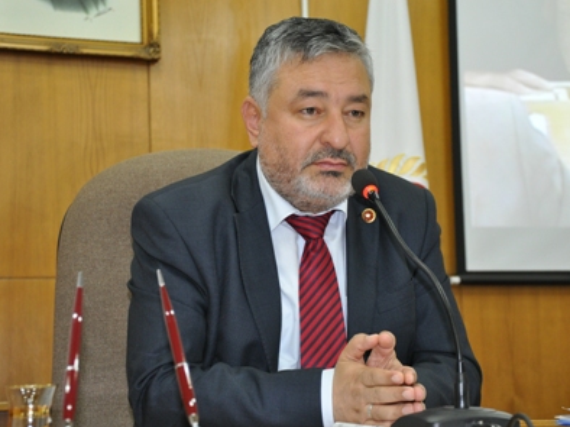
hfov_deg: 23.9
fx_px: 1349
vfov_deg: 18.0
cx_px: 284
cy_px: 213
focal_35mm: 82
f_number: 5
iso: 1000
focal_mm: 50
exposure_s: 1/15
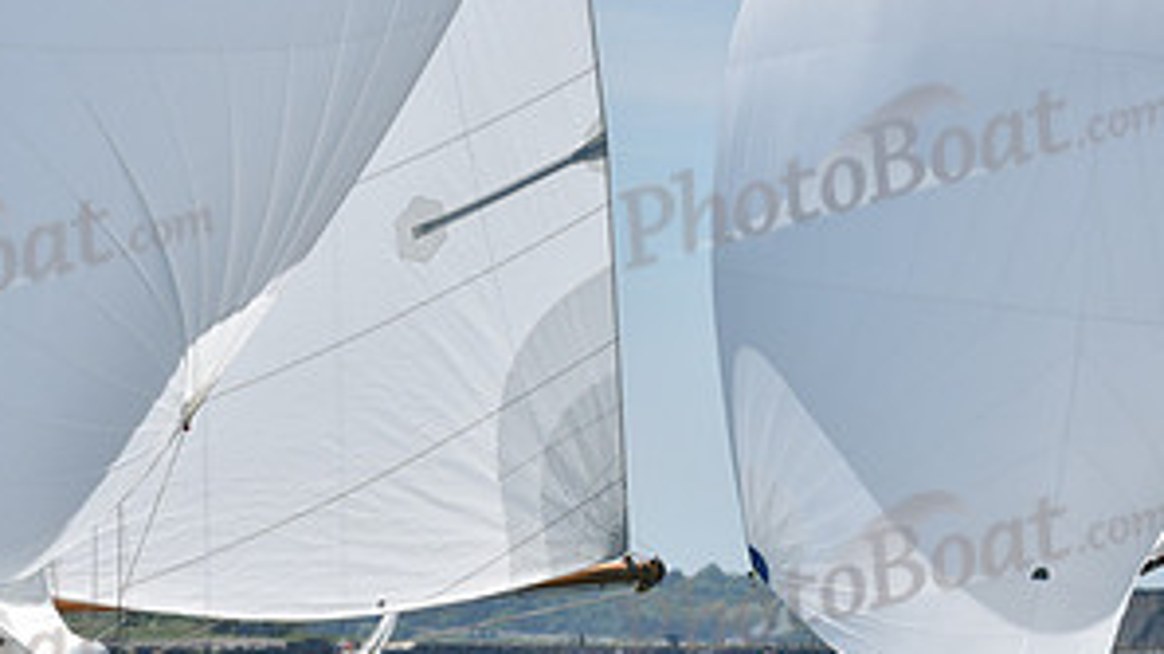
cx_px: 419
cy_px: 425
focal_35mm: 409
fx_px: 12622
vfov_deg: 3.0
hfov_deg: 5.3
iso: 250
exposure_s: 1/1250
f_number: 6.3
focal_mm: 200
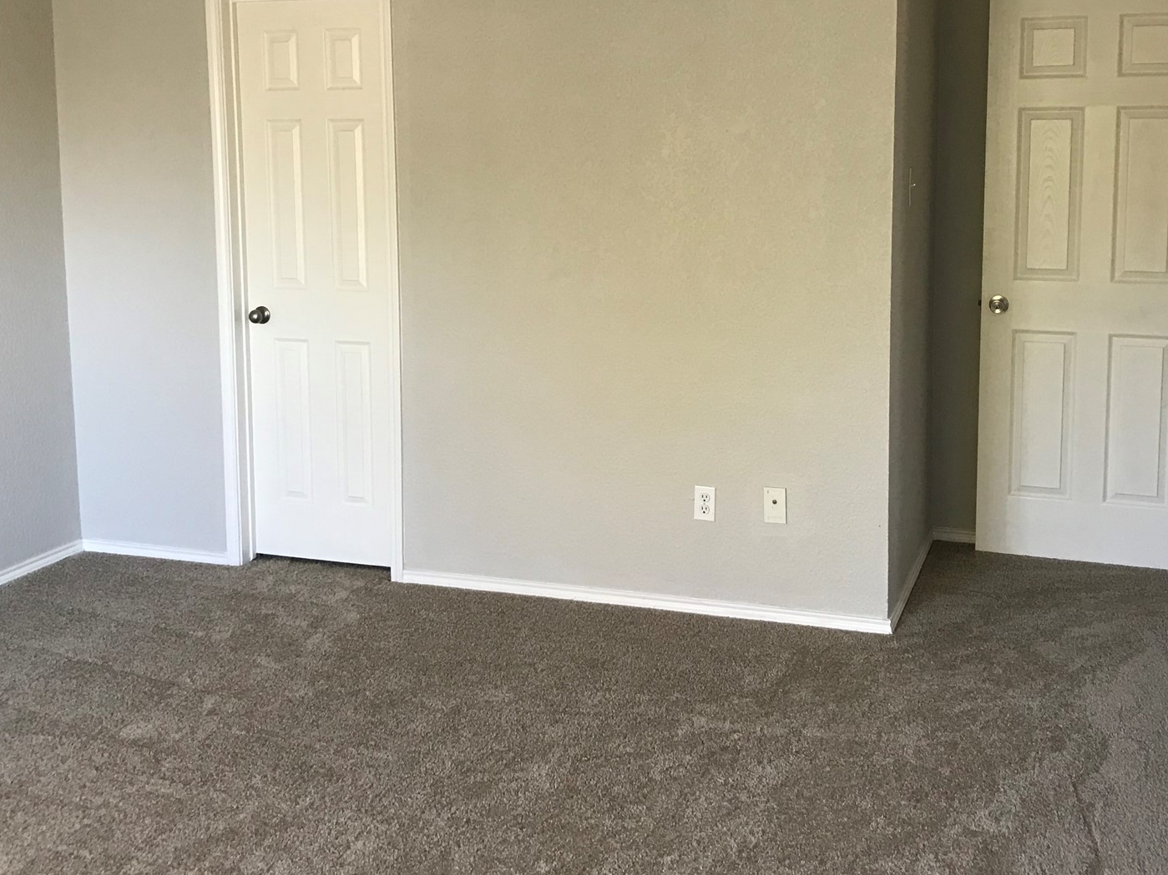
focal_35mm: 41
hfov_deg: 45.8
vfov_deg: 34.9
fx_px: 1383
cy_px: 318
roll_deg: +0.4
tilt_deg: -6.5
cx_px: 590
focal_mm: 3.99
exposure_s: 1/24
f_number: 1.8
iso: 32
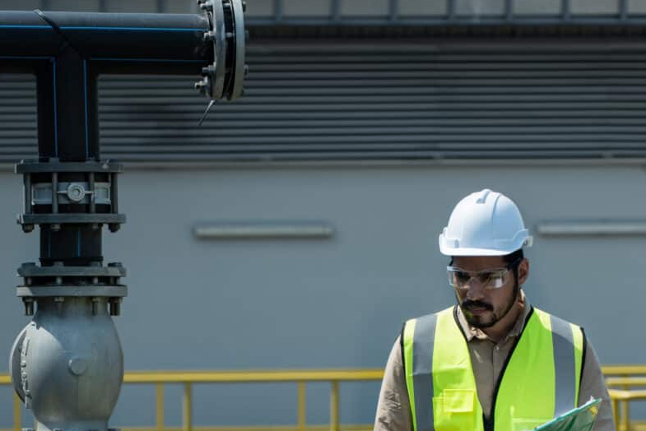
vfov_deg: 4.4
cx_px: 184
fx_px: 5618
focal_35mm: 313
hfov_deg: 6.6
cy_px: 504
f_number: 5
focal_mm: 120
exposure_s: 1/1250
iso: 200
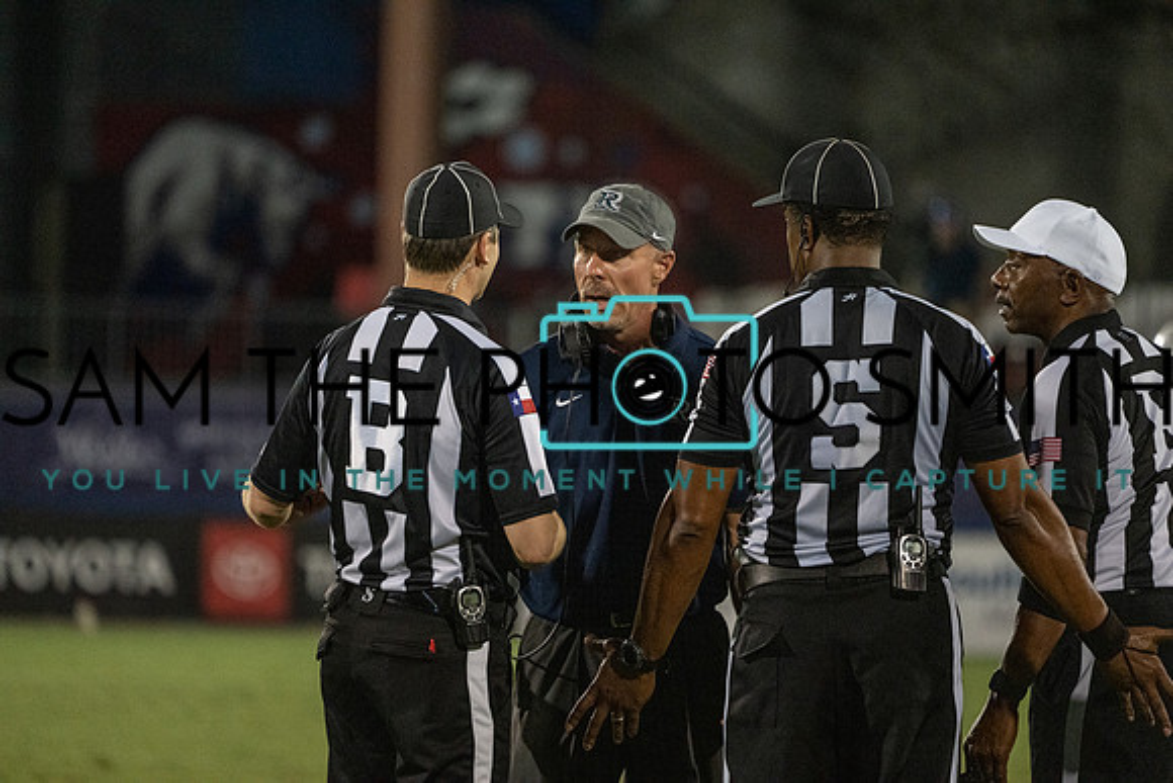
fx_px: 13036
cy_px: 392
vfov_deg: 3.4
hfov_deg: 5.2
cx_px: 586
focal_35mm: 400
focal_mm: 400
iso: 10000
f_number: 5.6
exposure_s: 1/1000
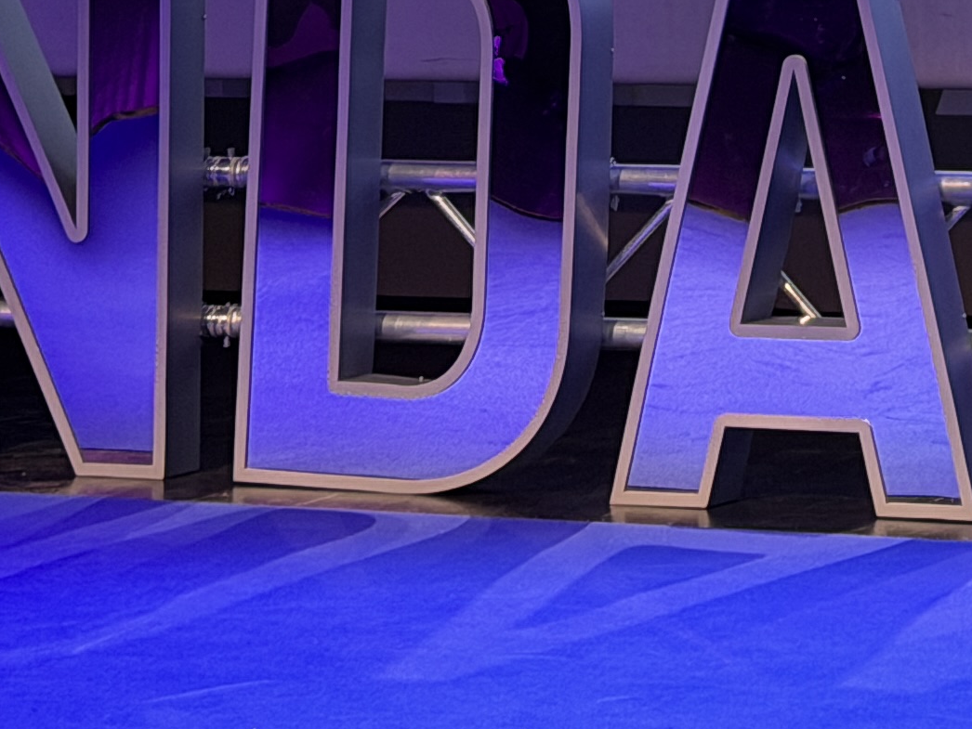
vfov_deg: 7.7
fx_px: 5196
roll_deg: +0.6
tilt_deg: +3.4
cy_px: -640
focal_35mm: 185
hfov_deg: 10.4
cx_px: 1323
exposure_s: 1/50
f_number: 1.78
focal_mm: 6.76
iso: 100
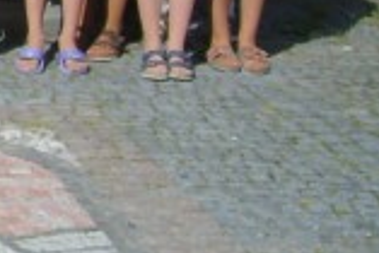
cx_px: -529
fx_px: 1949
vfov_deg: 7.3
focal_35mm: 185
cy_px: -159
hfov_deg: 9.8
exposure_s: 1/250
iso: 50
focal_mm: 5.8
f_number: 7.1
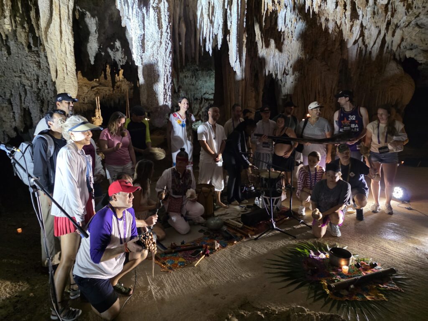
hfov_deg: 73.9
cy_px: 160
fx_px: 284
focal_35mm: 23
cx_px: 214
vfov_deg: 58.9
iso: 2000
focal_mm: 6.3
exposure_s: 1/60
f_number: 1.7
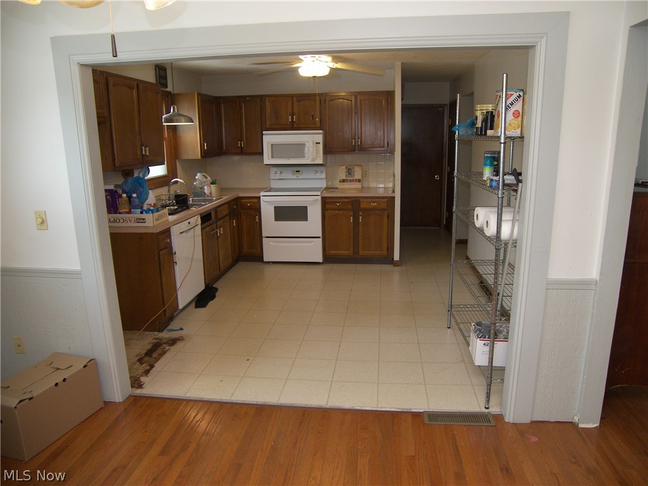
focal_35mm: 24
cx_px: 324
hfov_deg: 71.6
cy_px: 243
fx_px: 449
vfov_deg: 56.8
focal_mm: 5
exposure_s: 1/30
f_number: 2.8
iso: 100
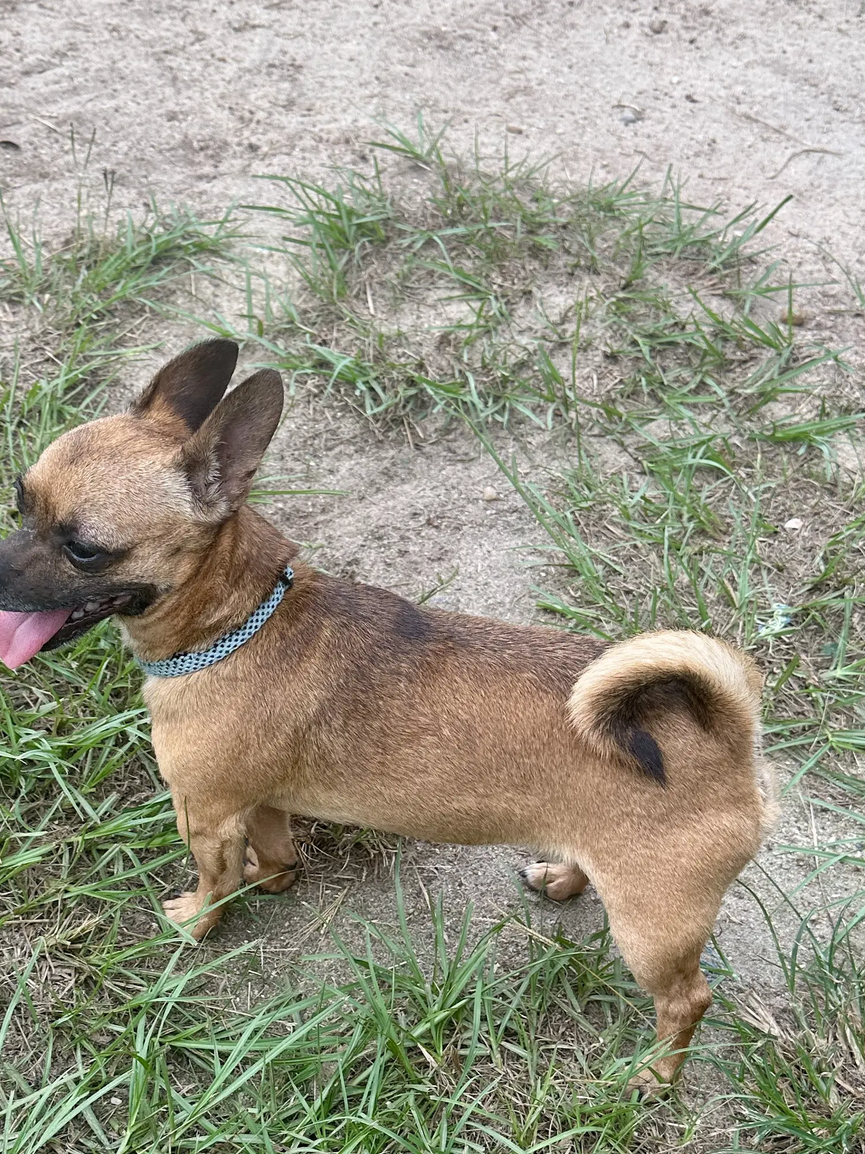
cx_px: 356
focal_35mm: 31
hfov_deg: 45.2
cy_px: 716
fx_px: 1033
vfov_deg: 57.7
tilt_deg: -46.0
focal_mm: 6.86
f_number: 1.78
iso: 80
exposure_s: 1/469
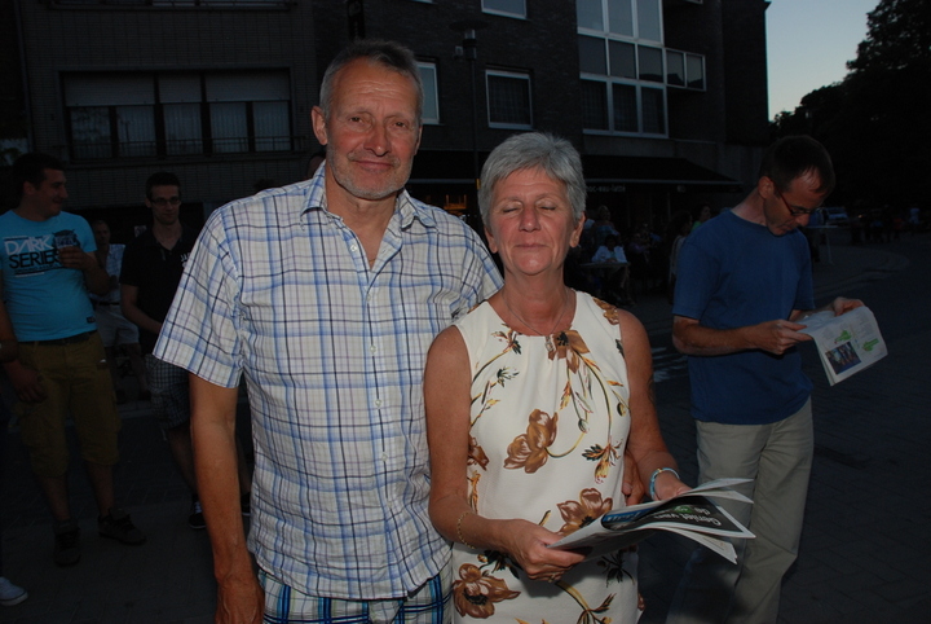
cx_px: 466
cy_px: 312
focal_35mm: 27
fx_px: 699
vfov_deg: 48.1
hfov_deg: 67.3
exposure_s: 1/60
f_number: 5.6
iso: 320
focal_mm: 18
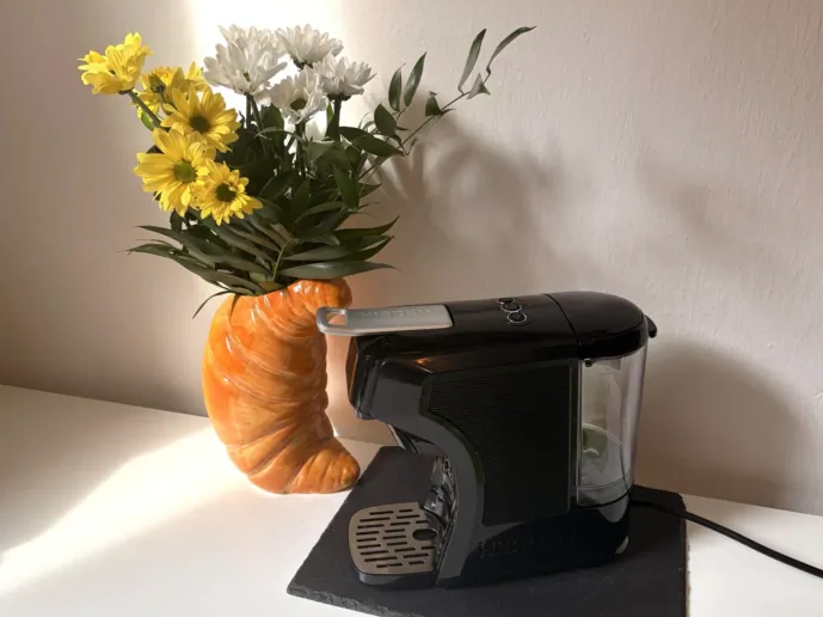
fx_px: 689
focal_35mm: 29
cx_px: 440
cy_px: 317
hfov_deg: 61.6
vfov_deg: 48.2
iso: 125
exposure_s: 1/84
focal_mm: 5.96
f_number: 1.6
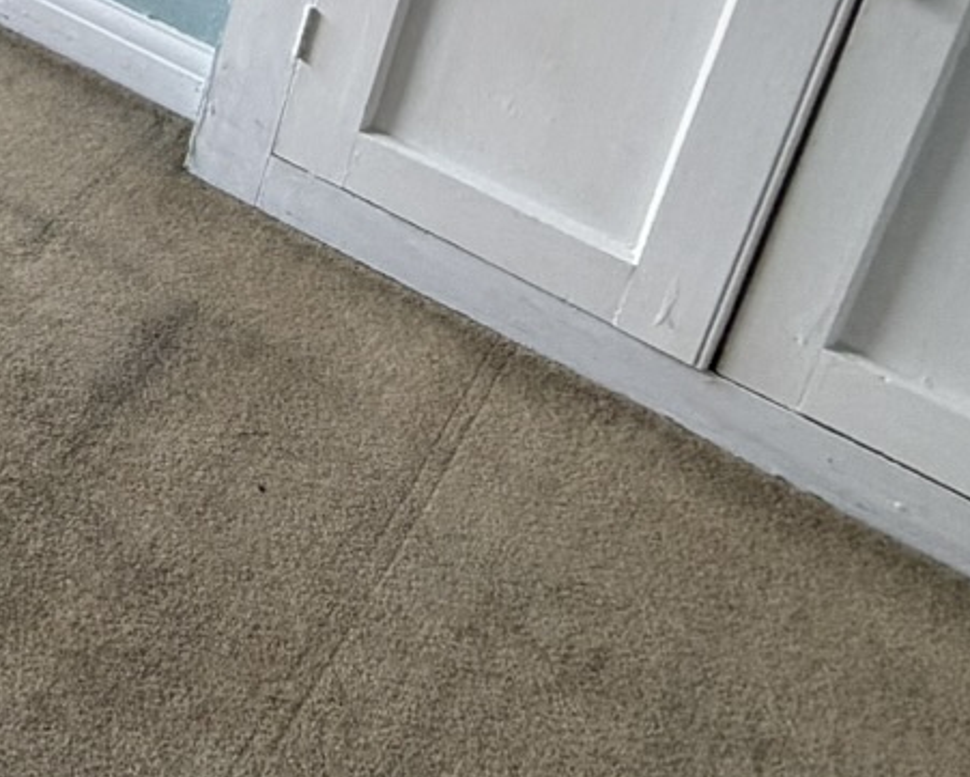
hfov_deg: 21.0
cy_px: -501
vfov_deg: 19.9
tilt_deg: -18.3
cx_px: -766
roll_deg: -2.7
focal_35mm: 62
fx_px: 1780
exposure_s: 1/121
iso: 64
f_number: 2.2
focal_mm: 2.22
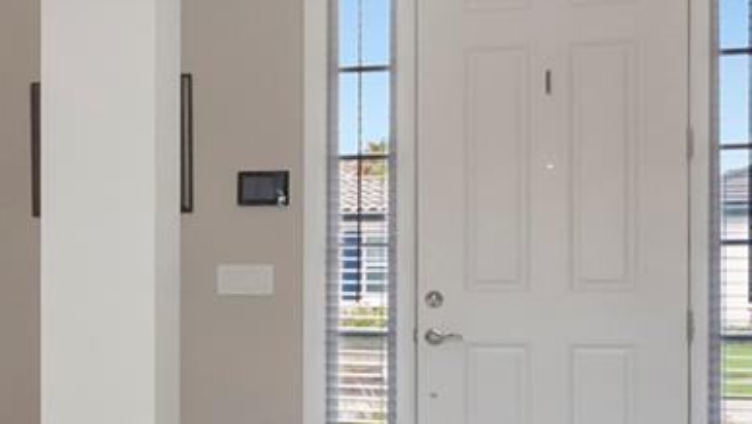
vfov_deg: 15.5
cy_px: 284
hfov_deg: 25.3
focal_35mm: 78
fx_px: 1556
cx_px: -66
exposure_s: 1/80
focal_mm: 12
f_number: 9
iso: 1000
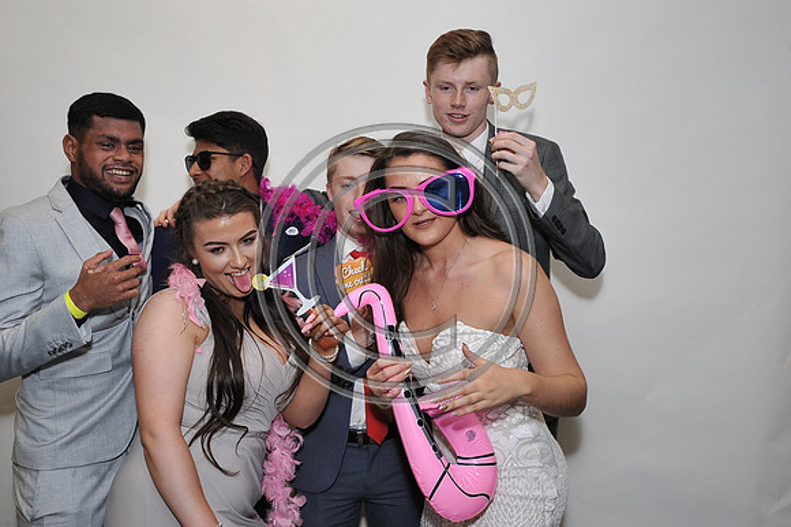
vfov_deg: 31.9
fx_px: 922
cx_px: 396
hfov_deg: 46.4
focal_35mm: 42
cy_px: 264
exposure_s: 1/60
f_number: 8
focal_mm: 42
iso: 1000
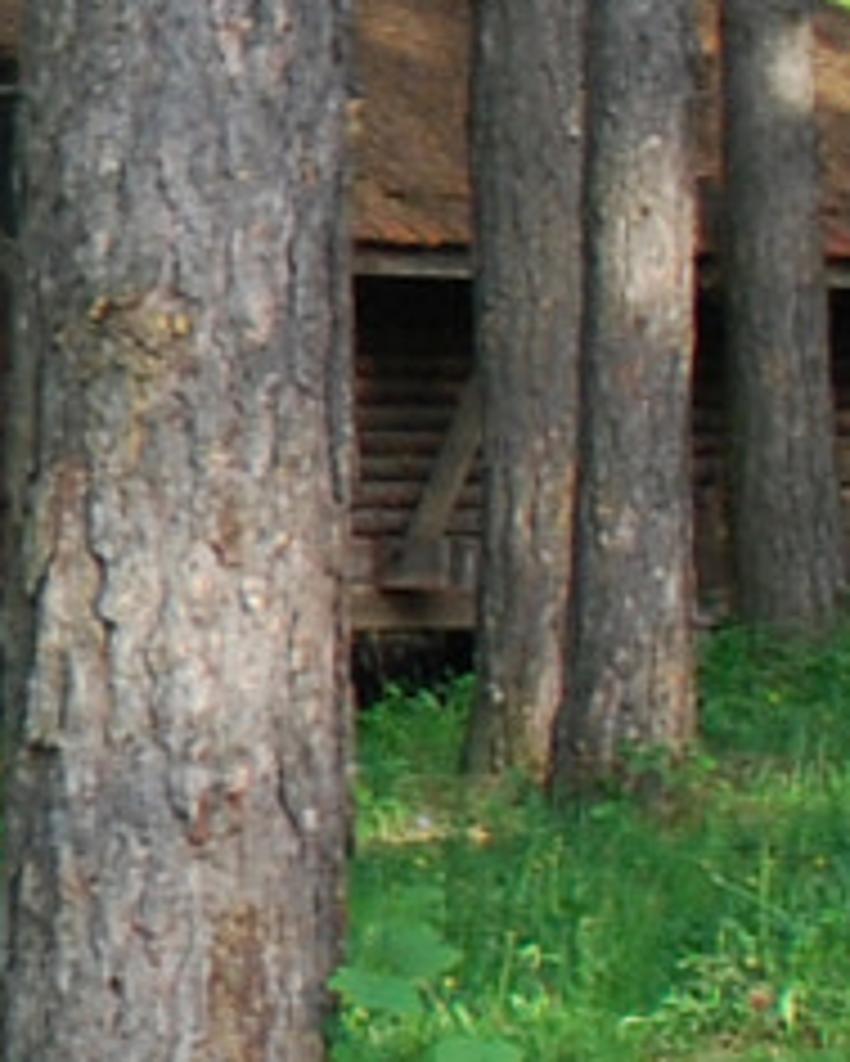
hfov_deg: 5.3
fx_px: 8453
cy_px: 137
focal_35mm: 269
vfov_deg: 7.2
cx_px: -1929
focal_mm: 22
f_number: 5.6
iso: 320
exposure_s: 1/125
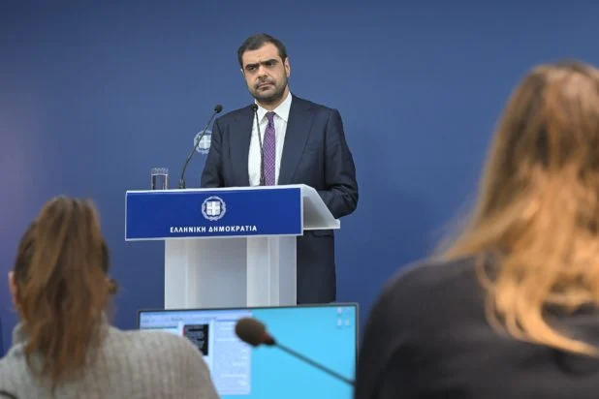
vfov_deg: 12.3
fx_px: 1847
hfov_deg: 18.4
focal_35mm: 111
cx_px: 300
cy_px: 200
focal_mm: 74
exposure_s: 1/160
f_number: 4.5
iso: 1800
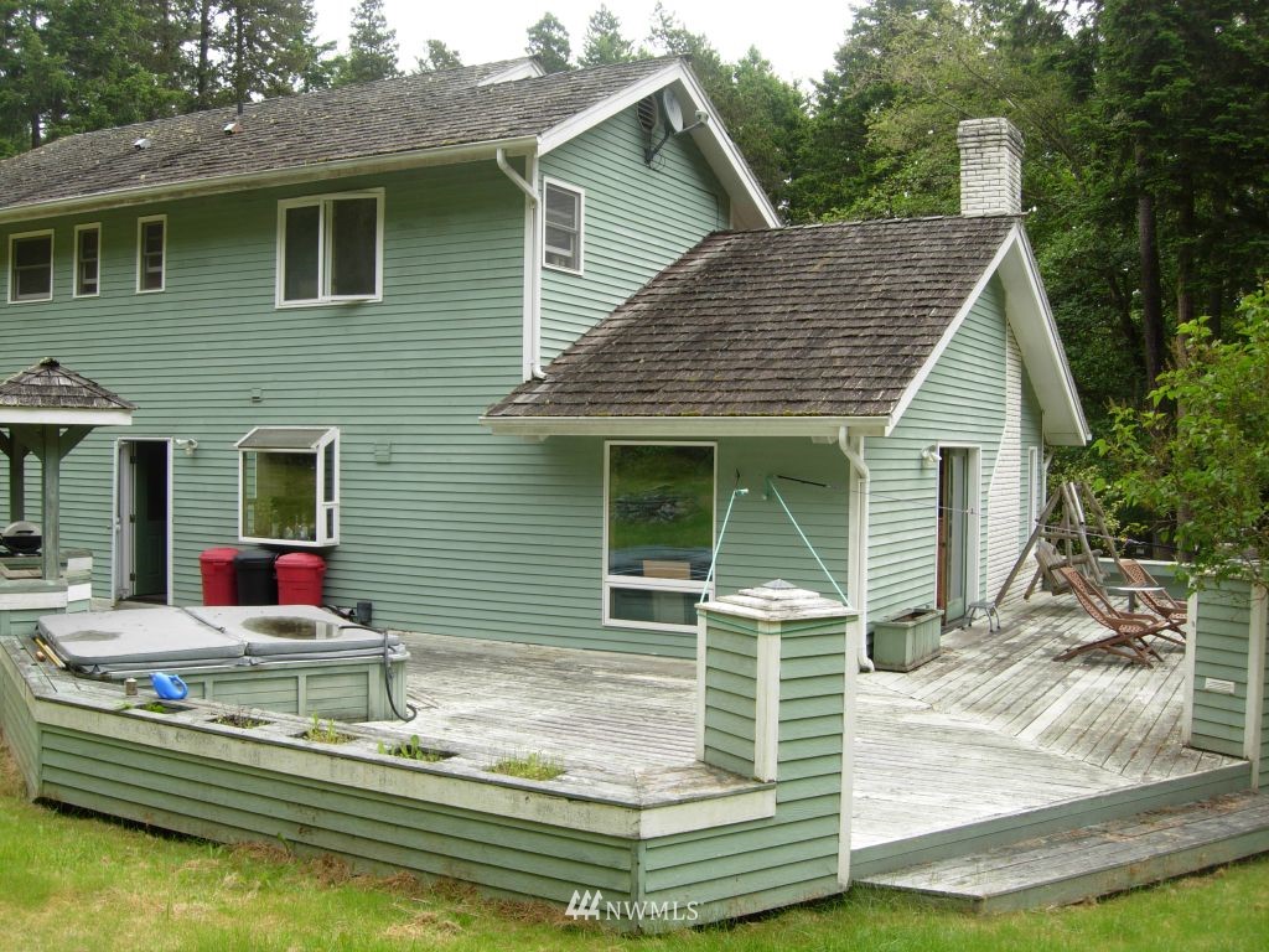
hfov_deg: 51.4
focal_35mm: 36
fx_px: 1320
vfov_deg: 39.7
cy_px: 476
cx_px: 634
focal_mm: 7.5
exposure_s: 1/128
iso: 50
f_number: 4.3
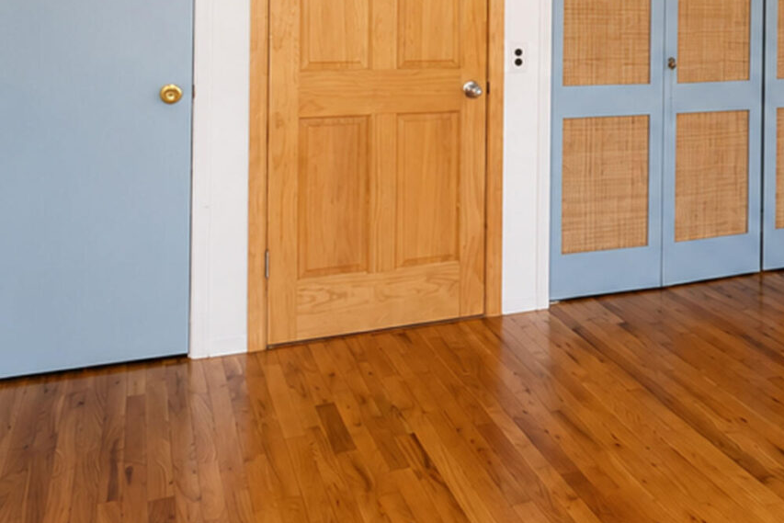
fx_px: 980
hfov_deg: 40.3
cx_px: 706
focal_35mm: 45
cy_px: 8
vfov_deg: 28.2
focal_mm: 10
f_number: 8
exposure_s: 1/250
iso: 1600
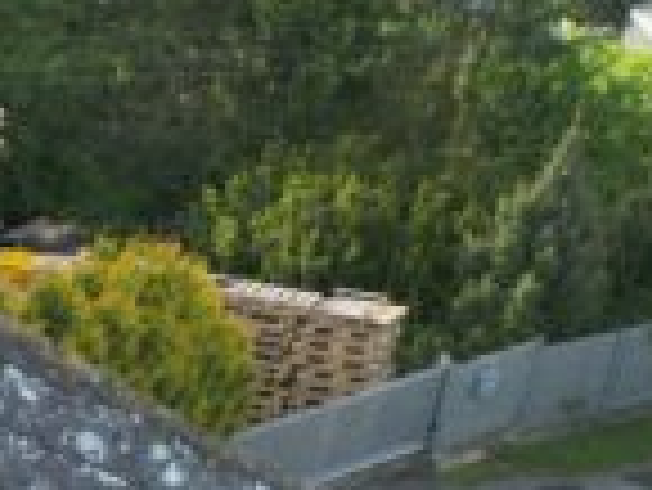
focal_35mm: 169
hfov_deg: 9.8
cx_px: -1088
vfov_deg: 8.3
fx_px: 3186
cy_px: 1038
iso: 130
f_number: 1.7
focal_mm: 6.72
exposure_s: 1/200
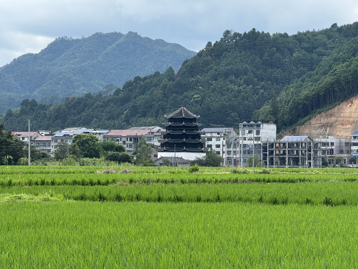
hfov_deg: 16.3
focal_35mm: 121
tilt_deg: +2.4
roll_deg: -0.1
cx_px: 180
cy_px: 134
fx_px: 1252
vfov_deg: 12.3
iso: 50
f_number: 2.8
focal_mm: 15.66
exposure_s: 1/461
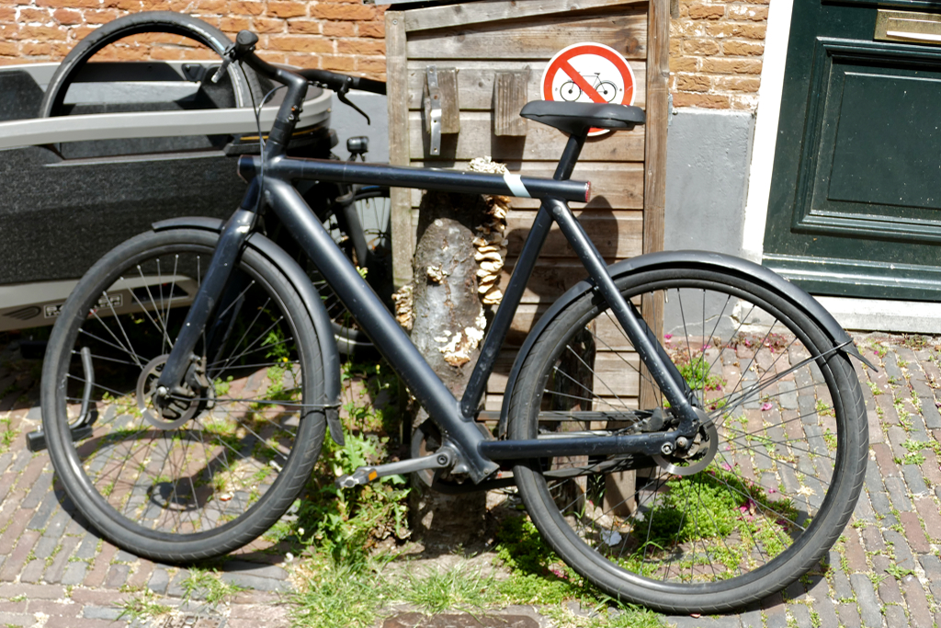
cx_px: 470
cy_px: 314
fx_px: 1490
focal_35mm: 57
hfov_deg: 35.0
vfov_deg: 23.8
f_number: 3.5
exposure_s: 1/500
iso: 125
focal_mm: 20.6
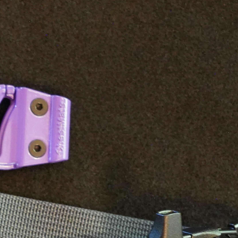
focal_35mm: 159
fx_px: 1237
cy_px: 206
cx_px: -87
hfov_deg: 10.7
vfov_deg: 10.9
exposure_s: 1/40
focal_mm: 52
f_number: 7.1
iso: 12800
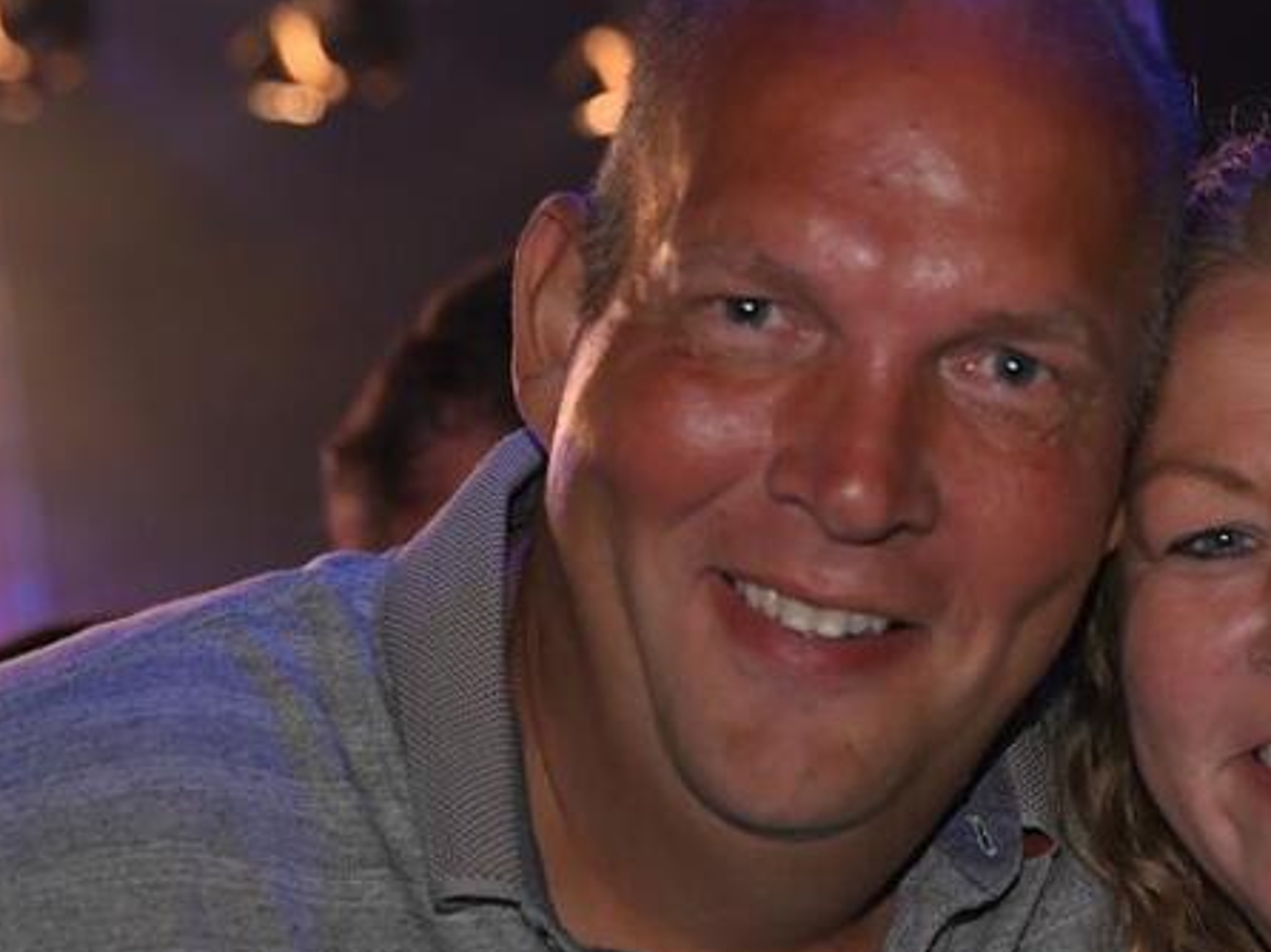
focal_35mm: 124
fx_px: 4550
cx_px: 1297
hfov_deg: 15.6
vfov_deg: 11.9
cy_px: 566
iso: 3200
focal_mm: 58
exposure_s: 1/60
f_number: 4
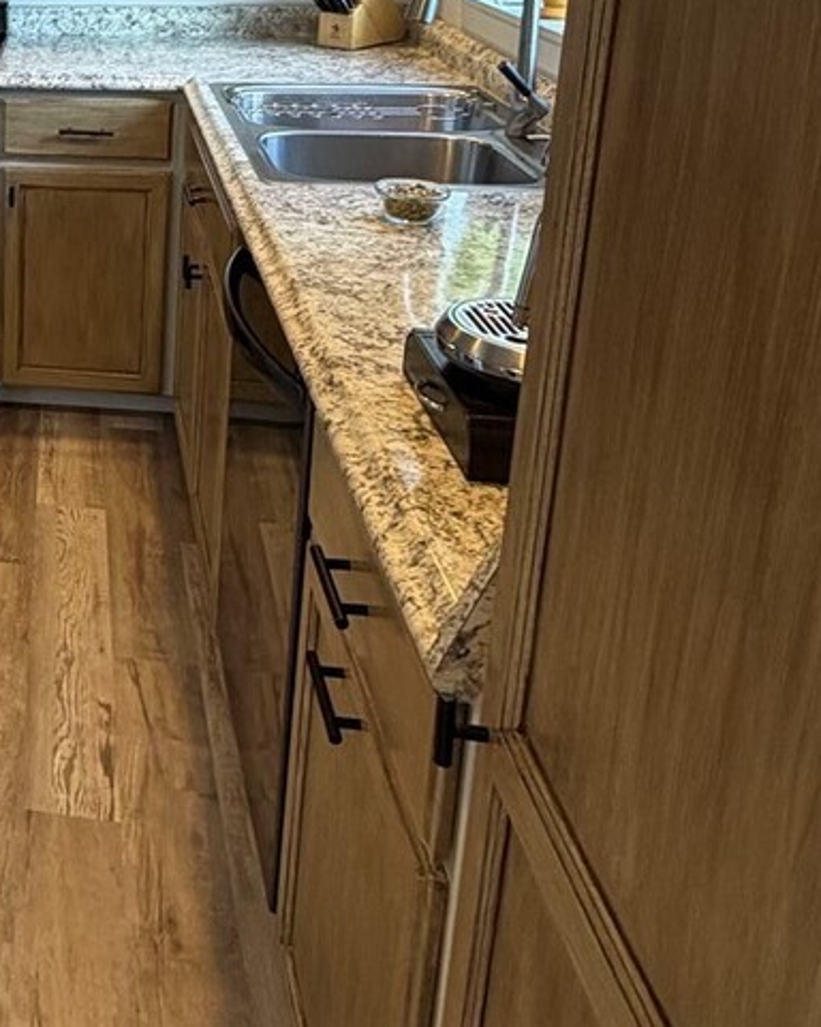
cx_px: -210
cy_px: 139
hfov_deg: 30.1
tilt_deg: -13.8
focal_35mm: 41
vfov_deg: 41.8
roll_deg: +1.8
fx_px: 1245
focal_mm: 2.22
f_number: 2.2
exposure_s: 1/60
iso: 200
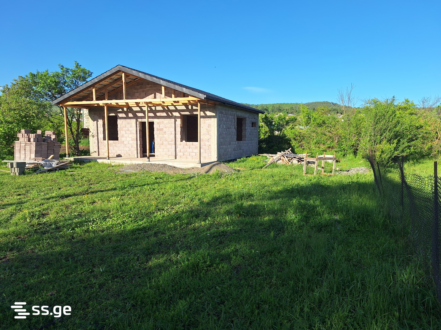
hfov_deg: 73.9
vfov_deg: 58.9
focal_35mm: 23
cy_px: 165
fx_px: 293
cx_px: 220
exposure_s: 1/2066
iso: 40
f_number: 1.8
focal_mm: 5.54
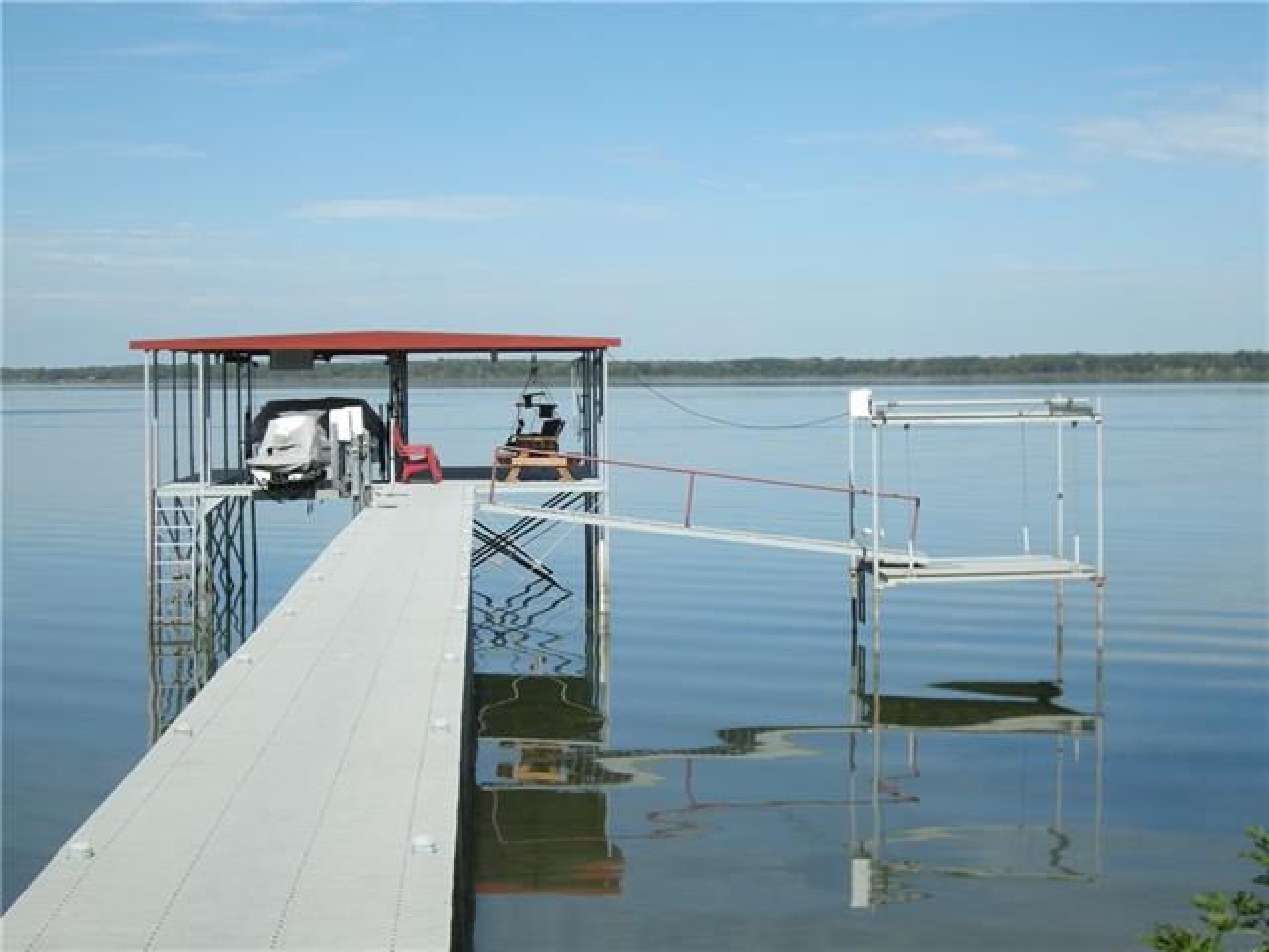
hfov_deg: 30.3
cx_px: 634
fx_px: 2346
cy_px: 476
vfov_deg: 22.9
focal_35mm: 64
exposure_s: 1/797
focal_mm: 13.7
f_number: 3.8
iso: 64
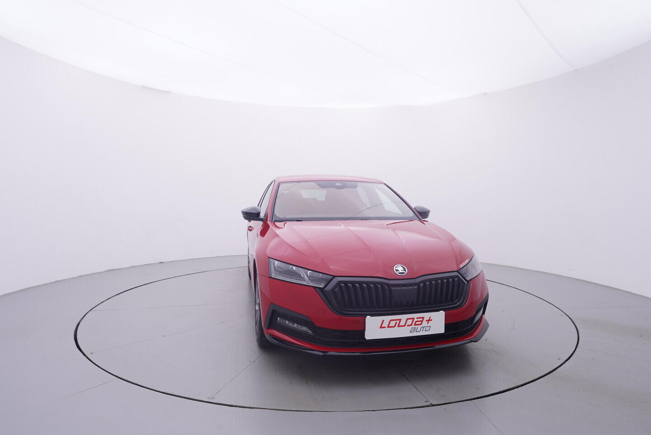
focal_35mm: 22
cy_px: 218
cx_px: 326
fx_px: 407
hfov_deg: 77.3
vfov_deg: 56.2
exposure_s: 1/80
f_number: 5
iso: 200
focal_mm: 15
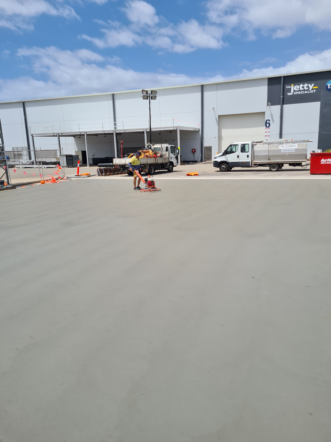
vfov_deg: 67.3
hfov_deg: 53.1
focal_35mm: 26
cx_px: 166
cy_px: 221
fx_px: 331
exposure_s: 1/4080
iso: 50
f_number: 1.8
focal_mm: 5.4
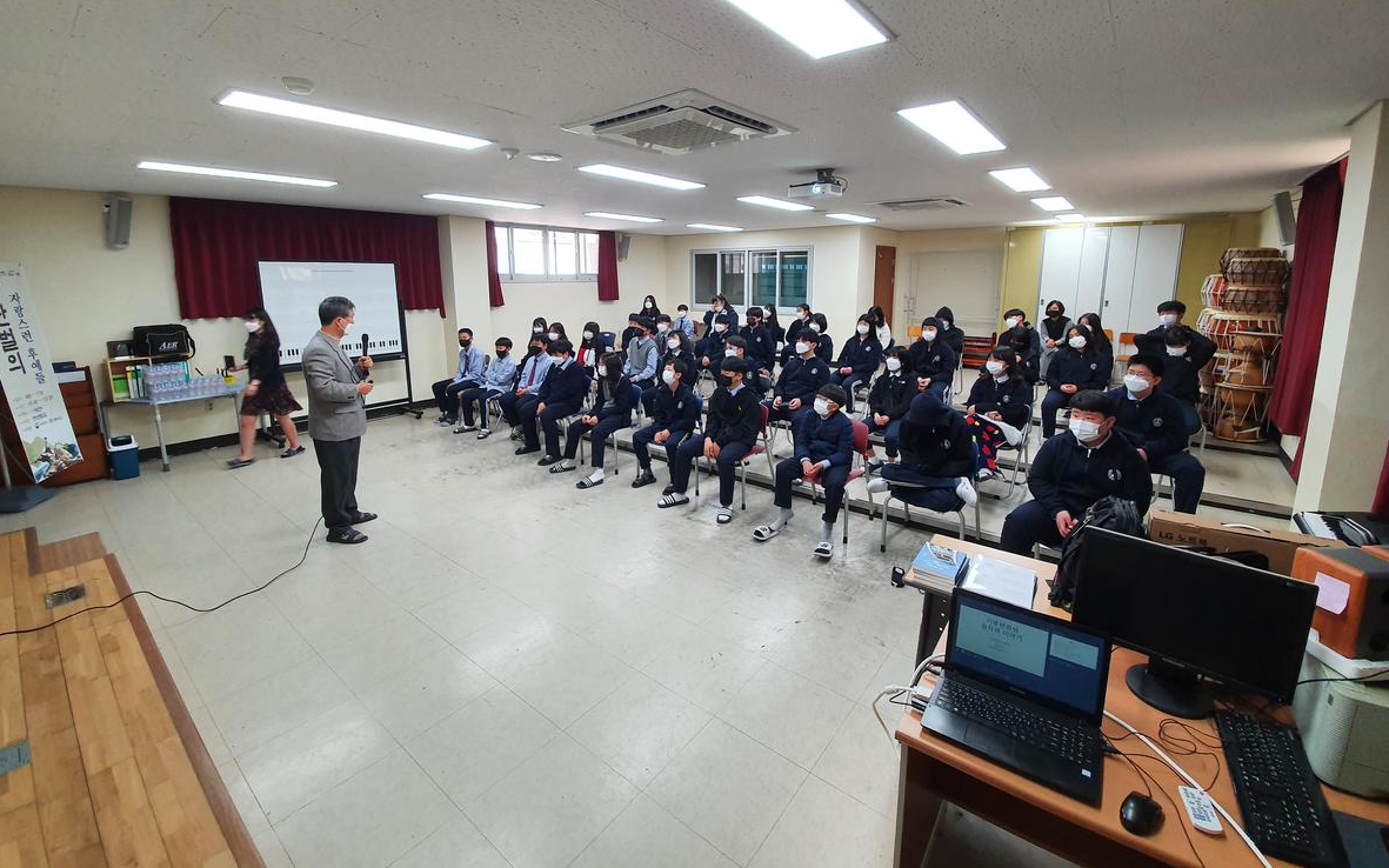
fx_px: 530
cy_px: 363
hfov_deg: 105.3
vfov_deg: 78.0
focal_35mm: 14
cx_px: 694
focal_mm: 1.8
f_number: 2.2
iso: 125
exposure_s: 1/60
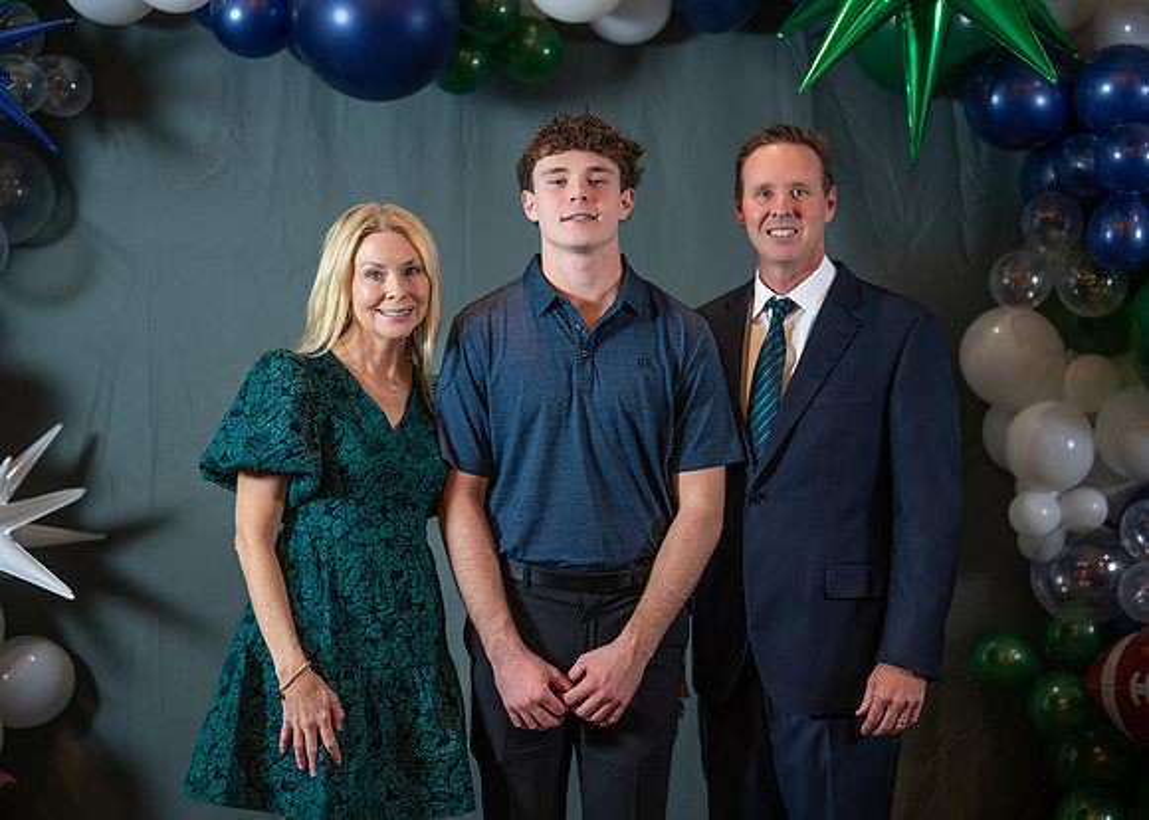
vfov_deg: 26.0
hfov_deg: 35.8
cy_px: 406
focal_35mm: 54
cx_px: 597
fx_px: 1778
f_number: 1.2
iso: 1000
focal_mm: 50
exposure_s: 1/400
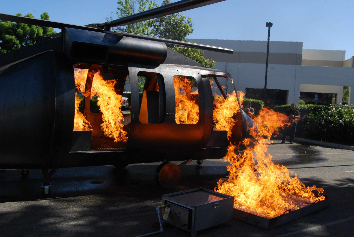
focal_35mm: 39
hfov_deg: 49.5
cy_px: 118
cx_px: 177
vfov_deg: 34.3
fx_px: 384
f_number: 13
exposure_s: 1/640
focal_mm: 26
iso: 800
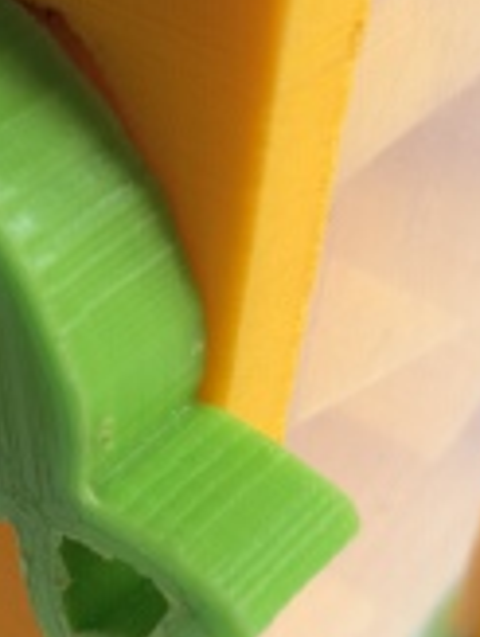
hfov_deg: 19.8
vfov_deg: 27.2
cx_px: -66
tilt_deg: -39.6
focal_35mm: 71
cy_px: 234
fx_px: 1308
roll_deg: +3.0
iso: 40
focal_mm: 4.15
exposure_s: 1/30
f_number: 2.2
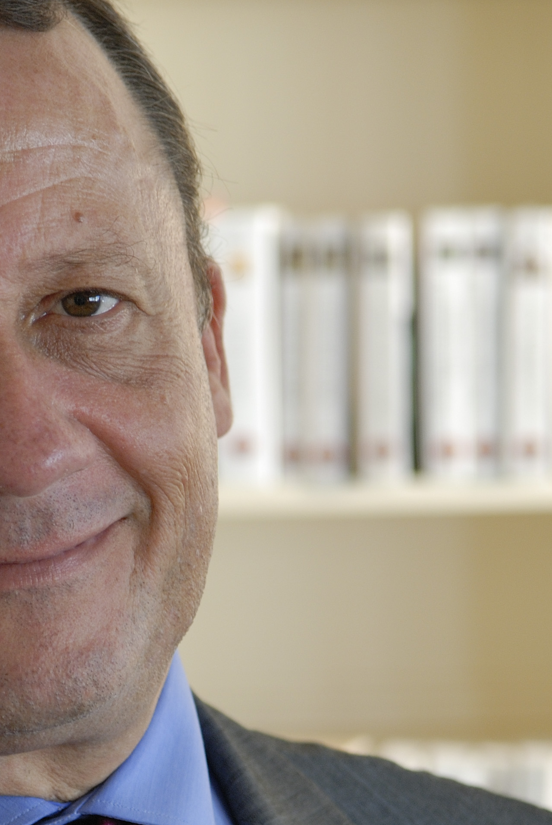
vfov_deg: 12.2
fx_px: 3831
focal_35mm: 167
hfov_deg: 8.2
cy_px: 675
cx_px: 66
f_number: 4
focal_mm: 55
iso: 200
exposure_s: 1/60
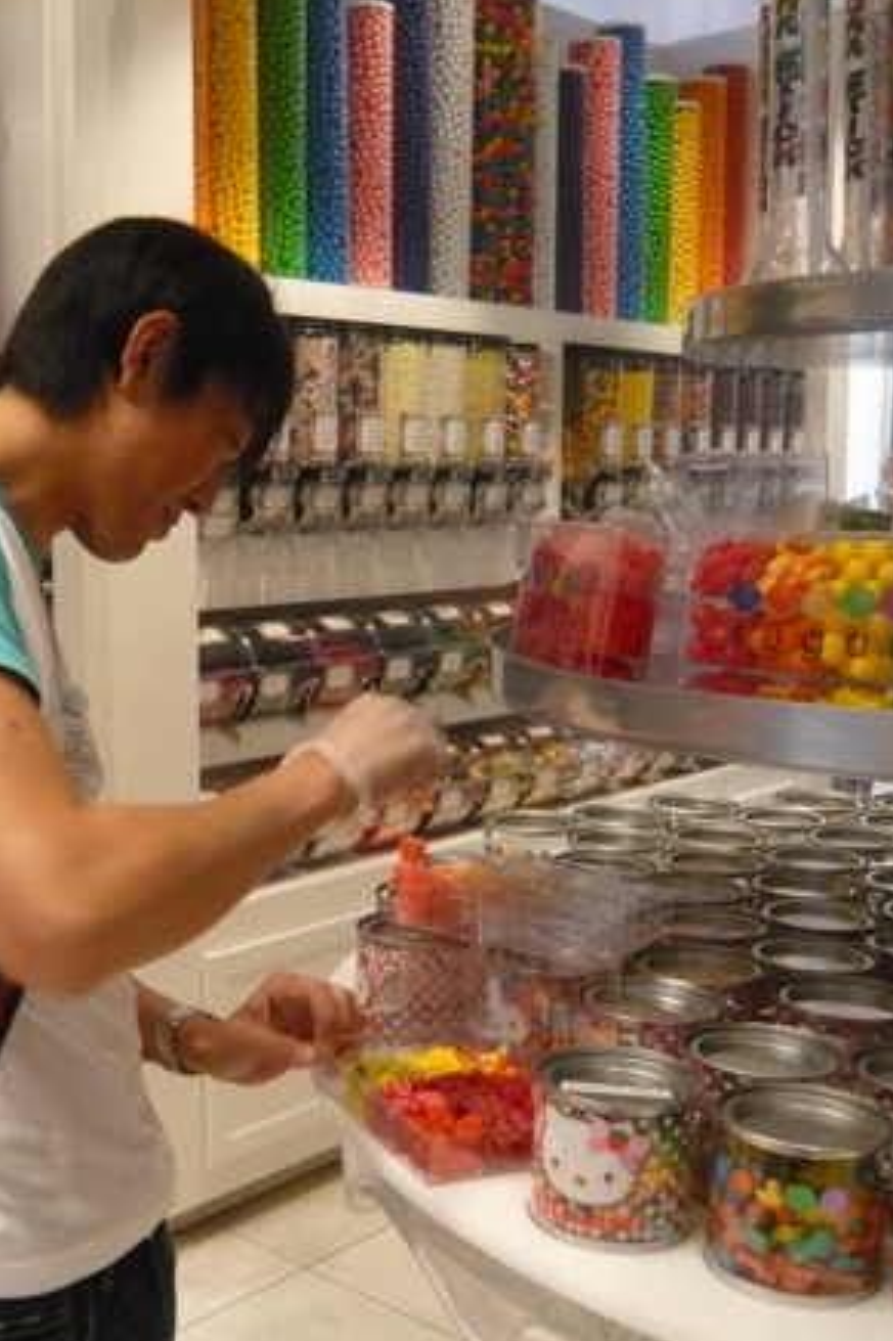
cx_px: 224
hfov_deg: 32.7
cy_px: 681
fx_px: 1489
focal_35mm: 40
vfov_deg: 48.5
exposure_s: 1/50
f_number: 2.8
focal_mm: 4.6
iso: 400
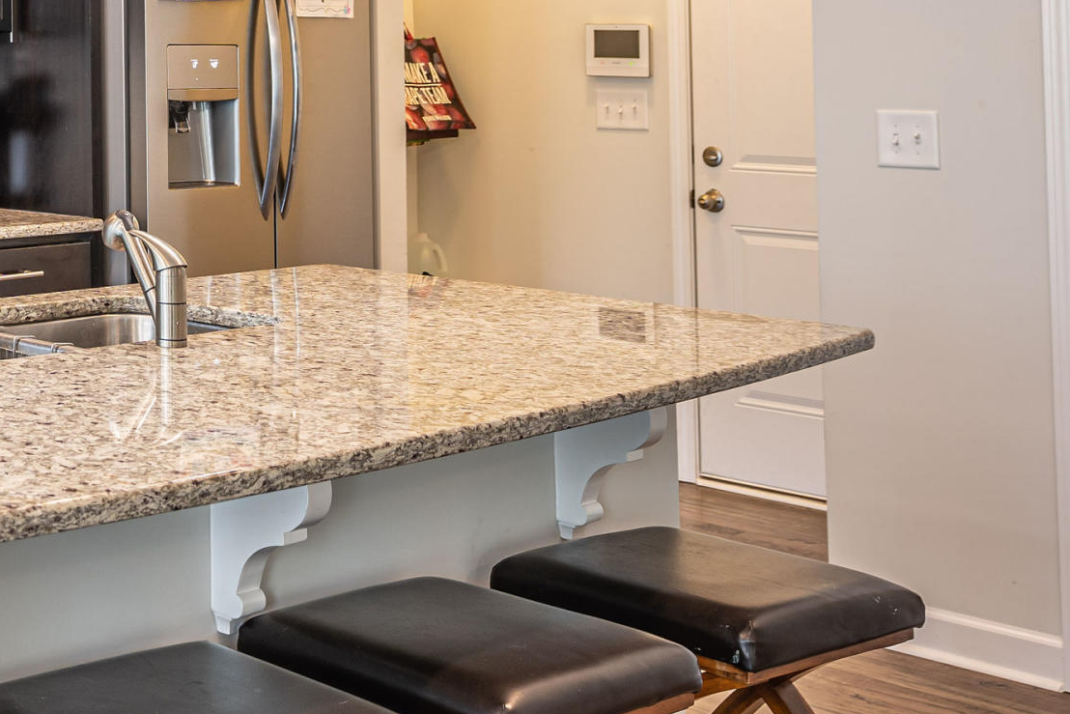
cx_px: -214
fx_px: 1813
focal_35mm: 61
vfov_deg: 21.2
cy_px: -71
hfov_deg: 28.6
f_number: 5
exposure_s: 1/3
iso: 50
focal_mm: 22
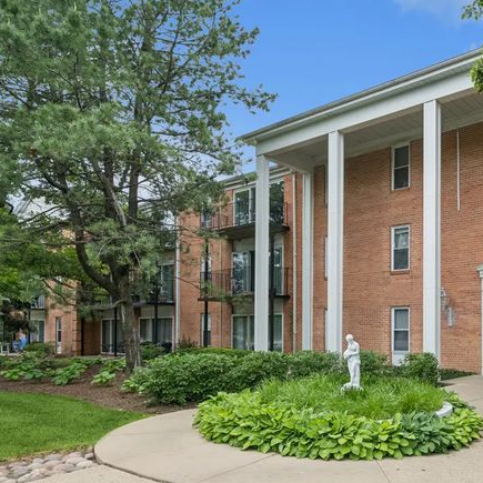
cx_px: 386
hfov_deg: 48.2
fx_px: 505
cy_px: 320
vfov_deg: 50.2
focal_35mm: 32
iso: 400
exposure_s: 1/500
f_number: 8
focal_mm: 16
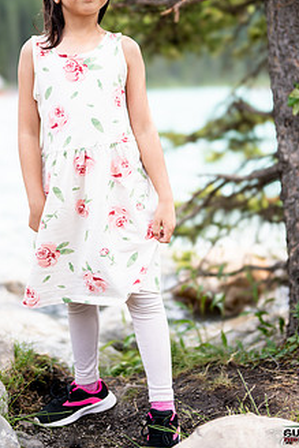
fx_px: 597
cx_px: 135
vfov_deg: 40.5
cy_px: 145
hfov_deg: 28.1
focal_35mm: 48
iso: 200
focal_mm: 35
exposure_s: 1/4000
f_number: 1.2
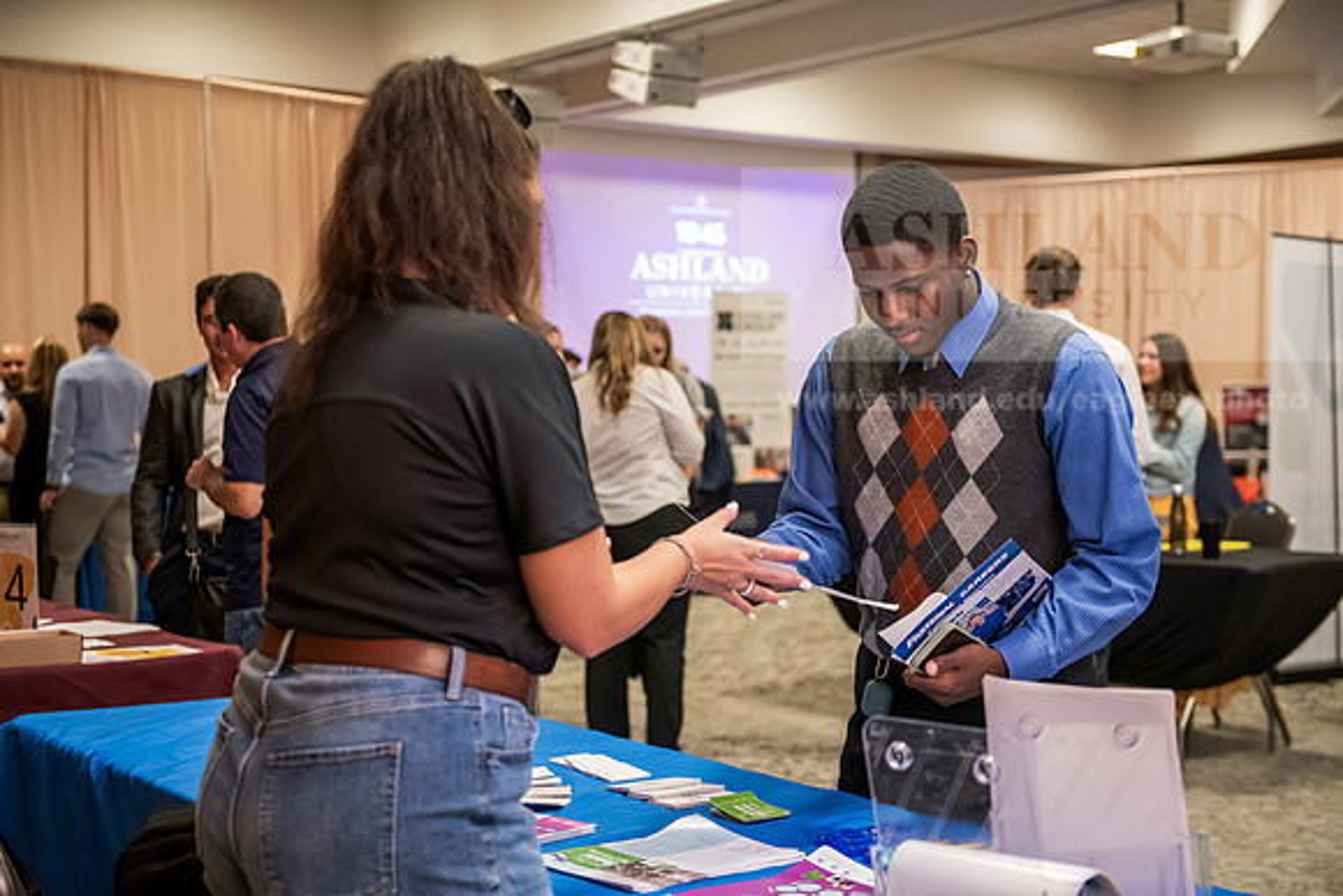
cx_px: 672
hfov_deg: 36.2
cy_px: 448
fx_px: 2052
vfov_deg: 24.6
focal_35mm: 55
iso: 2500
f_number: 3.2
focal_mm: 55
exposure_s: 1/200
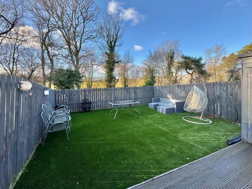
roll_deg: +0.5
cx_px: 126
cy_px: 94
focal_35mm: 14
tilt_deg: -1.4
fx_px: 102
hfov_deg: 102.1
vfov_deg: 85.7
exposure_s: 1/304
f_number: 2.2
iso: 40
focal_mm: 2.22
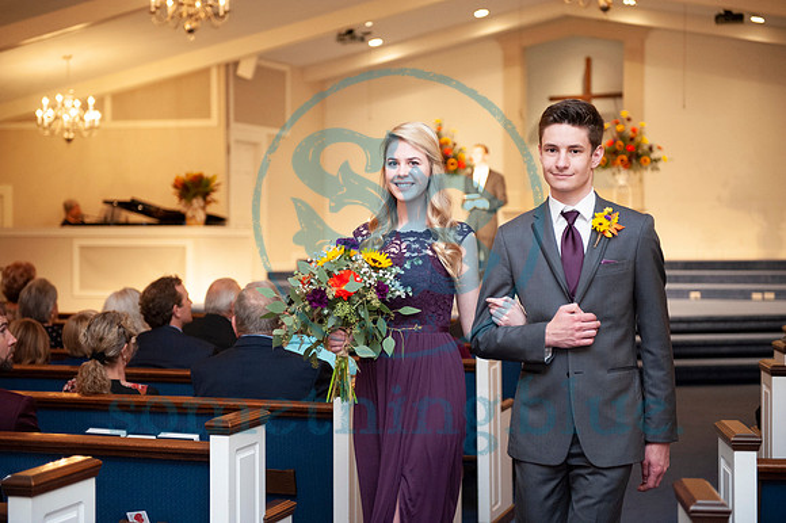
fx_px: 1353
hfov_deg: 32.4
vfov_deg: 21.9
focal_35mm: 62
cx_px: 393
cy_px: 262
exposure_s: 1/160
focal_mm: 62
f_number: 2.8
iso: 1600
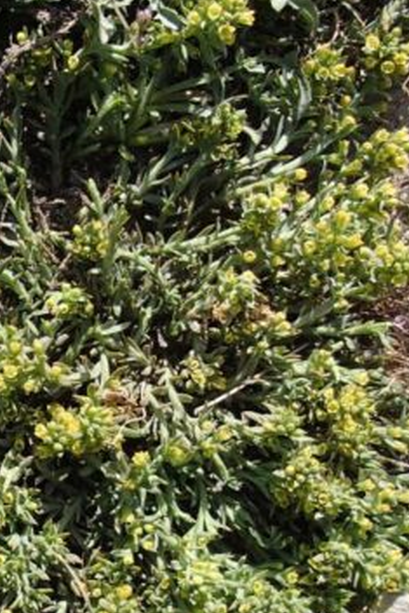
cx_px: -52
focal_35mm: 84
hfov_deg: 15.8
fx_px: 1430
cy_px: 439
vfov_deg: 24.0
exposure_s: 1/500
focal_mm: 6.64
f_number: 4.7
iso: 100
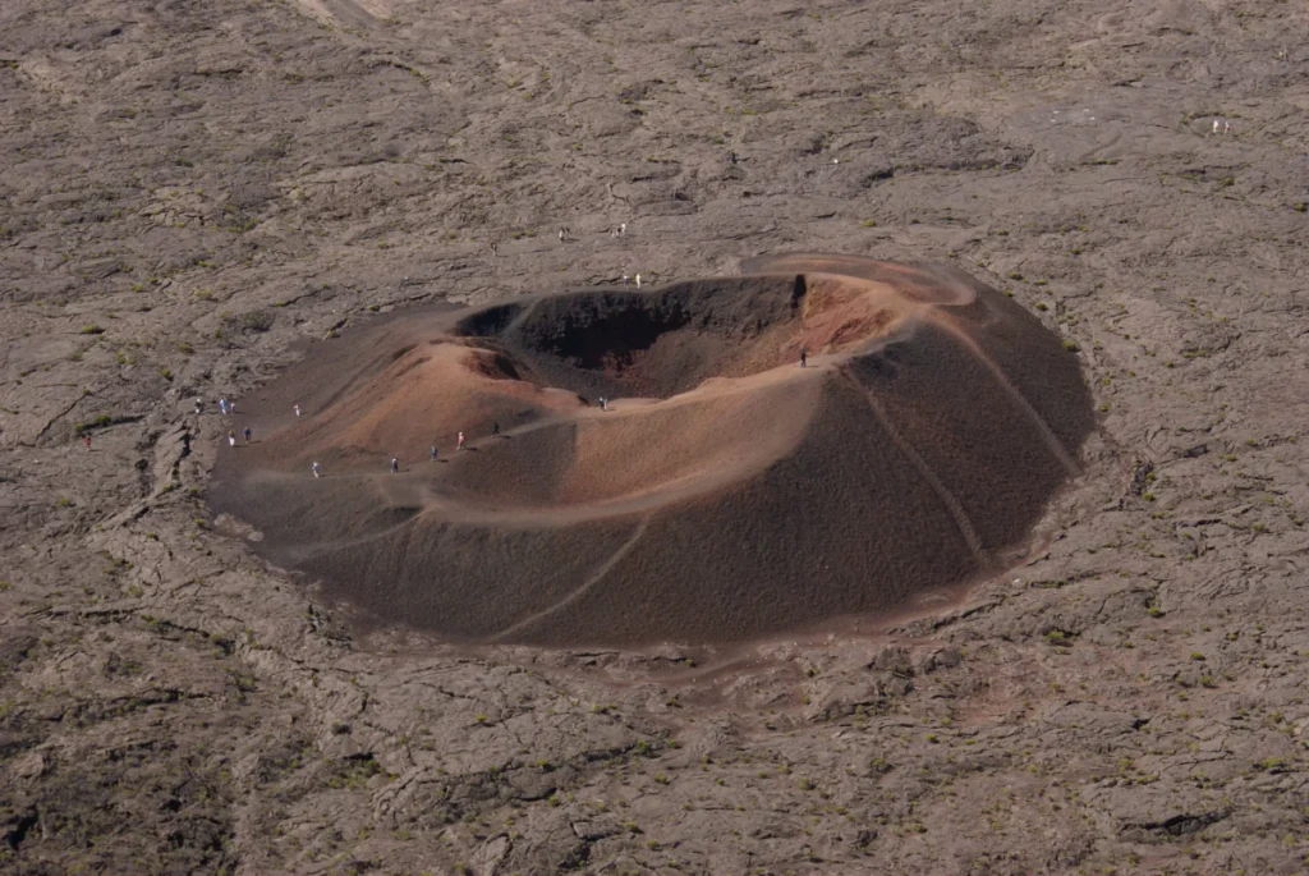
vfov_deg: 13.1
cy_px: 438
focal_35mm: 105
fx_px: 3822
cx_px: 654
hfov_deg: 19.4
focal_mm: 70
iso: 100
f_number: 8
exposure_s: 1/125
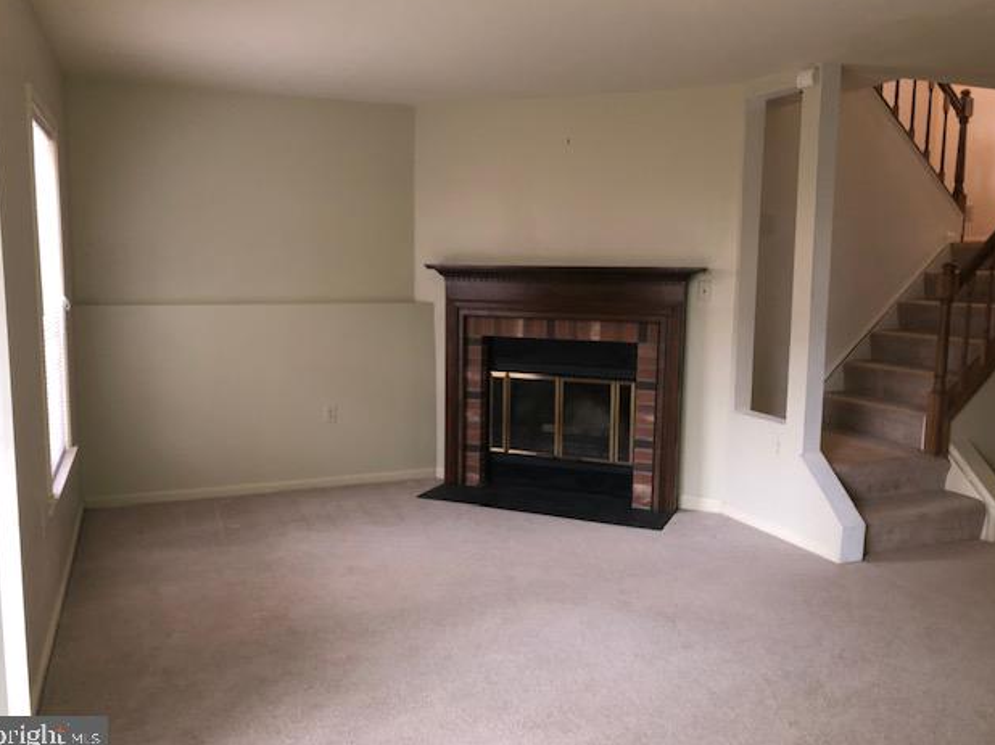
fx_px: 833
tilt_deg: -9.6
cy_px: 372
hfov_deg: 61.7
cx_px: 498
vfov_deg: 48.2
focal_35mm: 29
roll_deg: -1.3
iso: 100
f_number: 1.8
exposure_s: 1/15
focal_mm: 3.99
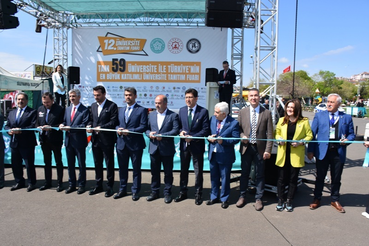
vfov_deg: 47.9
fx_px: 277
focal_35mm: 27
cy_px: 123
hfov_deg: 67.4
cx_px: 184
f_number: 8
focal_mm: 18
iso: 160
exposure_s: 1/500
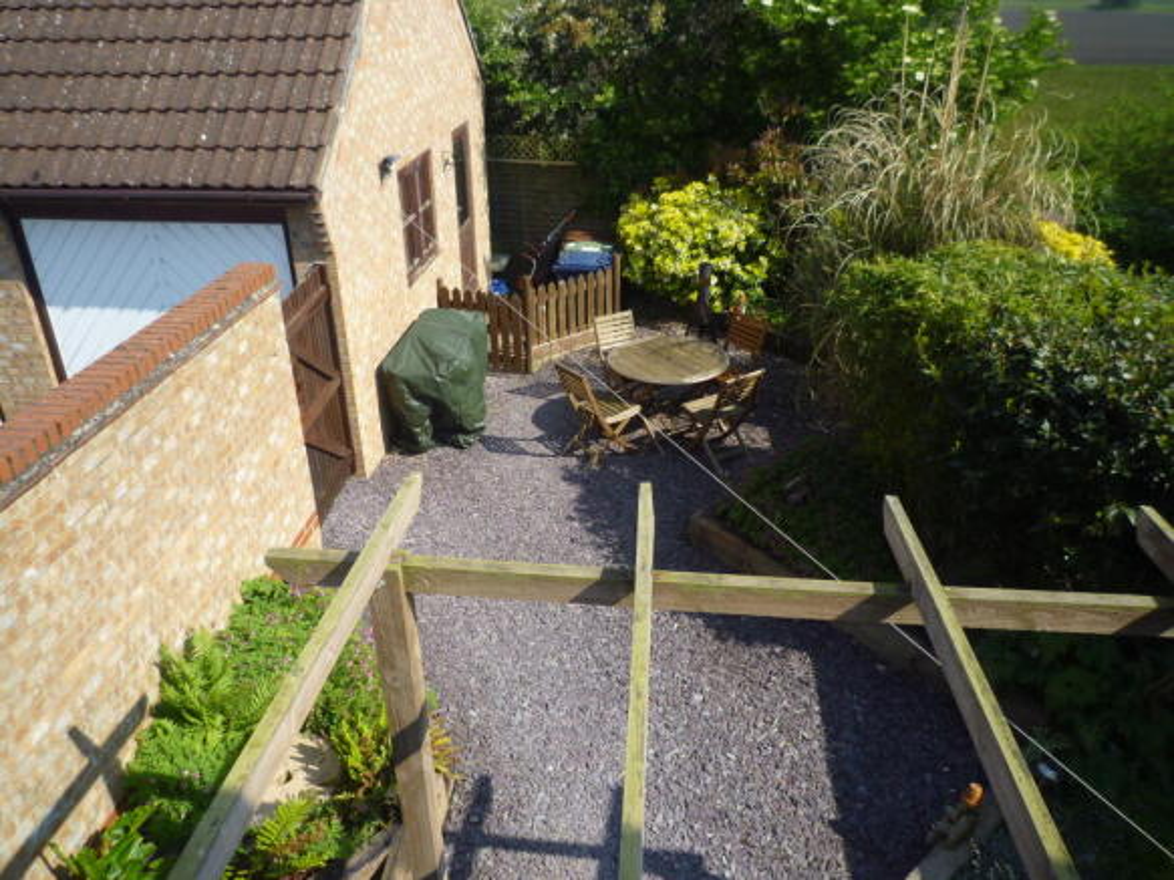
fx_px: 848
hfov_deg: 69.4
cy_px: 440
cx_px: 587
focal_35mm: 25
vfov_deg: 54.9
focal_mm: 4.4
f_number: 3.5
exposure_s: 1/500
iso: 100
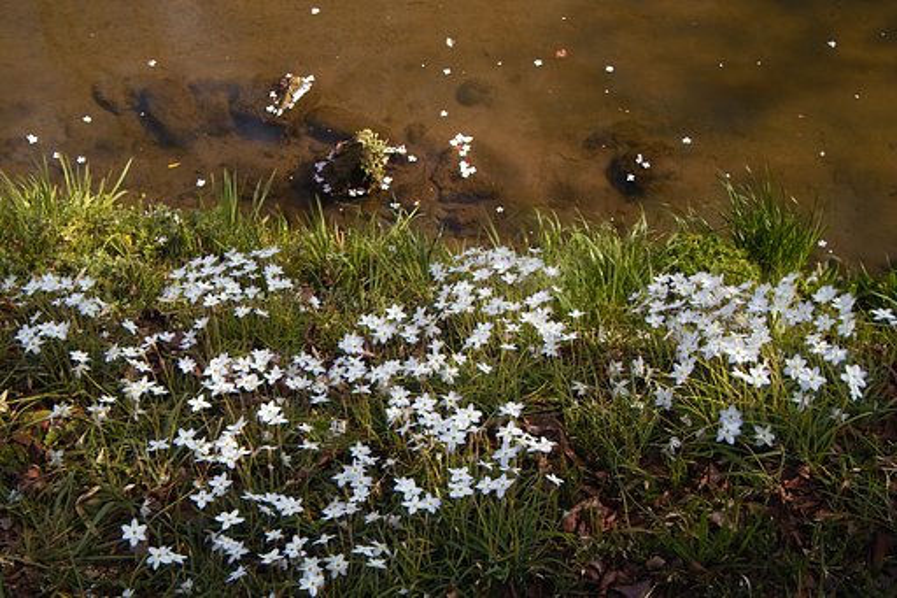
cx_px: 448
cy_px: 299
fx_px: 1270
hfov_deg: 38.9
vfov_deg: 26.5
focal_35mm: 51
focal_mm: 30
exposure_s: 1/8
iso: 100
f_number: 11
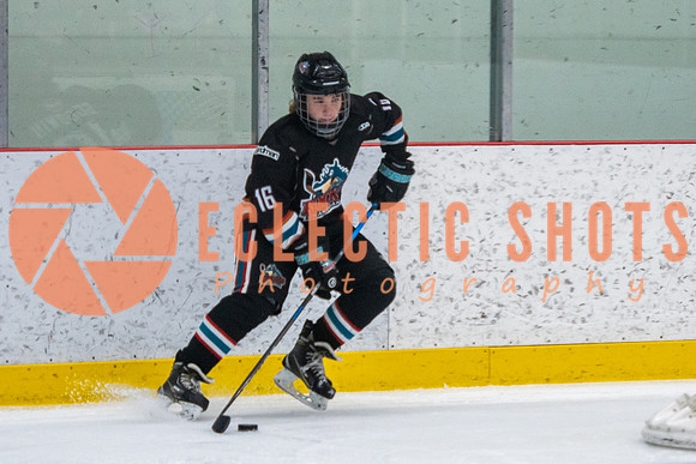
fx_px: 5228
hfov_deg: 7.6
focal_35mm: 270
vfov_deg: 5.1
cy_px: 170
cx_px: 330
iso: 1800
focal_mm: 130
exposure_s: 1/640
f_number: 2.8
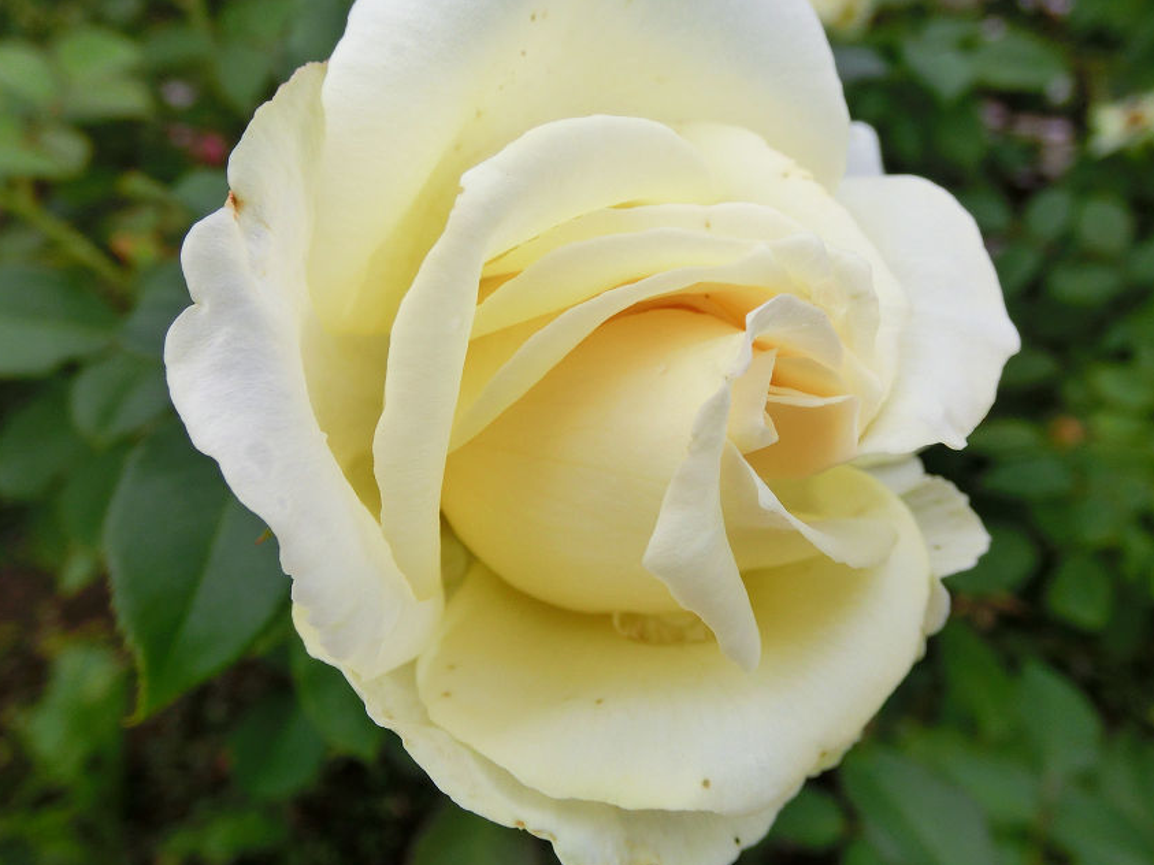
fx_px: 1133
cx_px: 638
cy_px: 479
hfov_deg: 53.9
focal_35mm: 34
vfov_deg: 41.7
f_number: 3
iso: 80
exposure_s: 1/320
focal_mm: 5
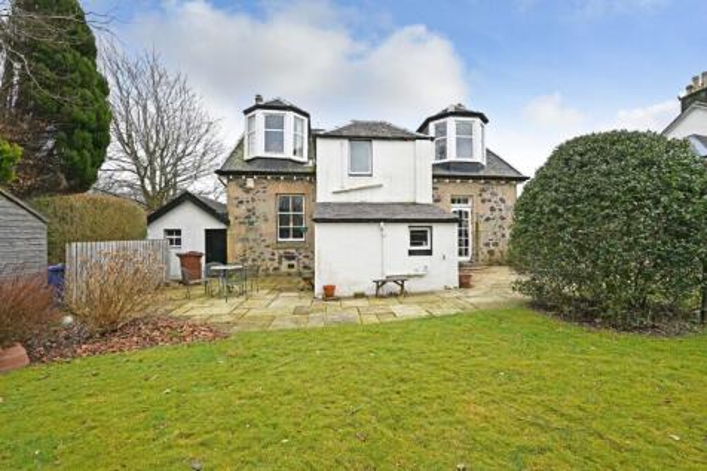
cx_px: 354
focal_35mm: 16
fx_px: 314
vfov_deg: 73.7
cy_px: 236
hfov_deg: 96.8
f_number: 9
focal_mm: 16
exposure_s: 1/20
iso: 125
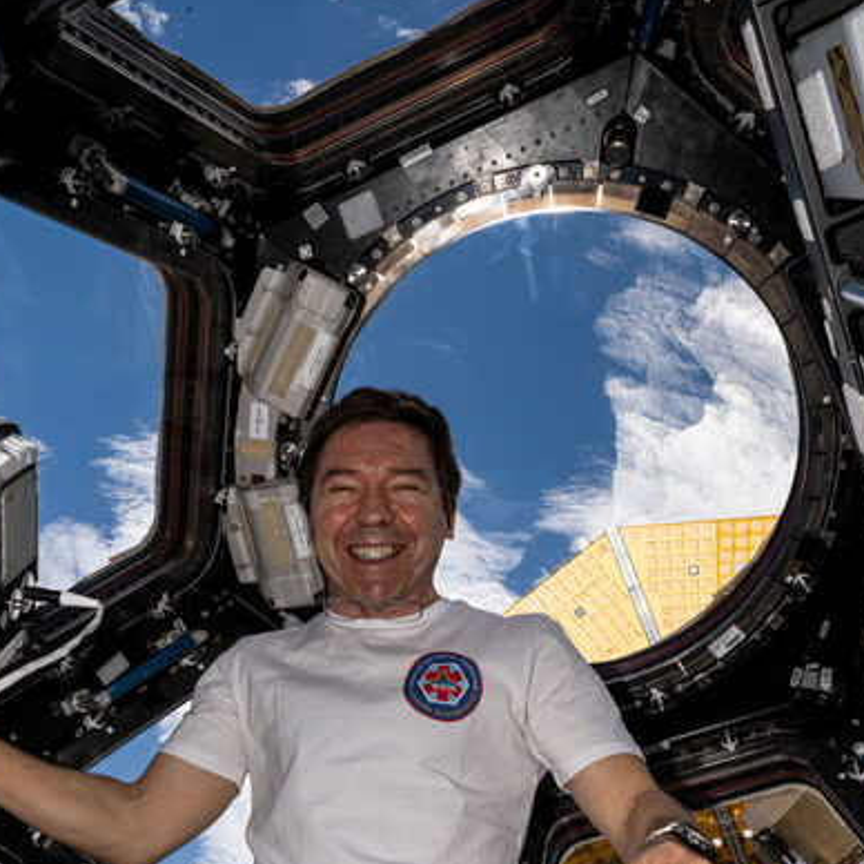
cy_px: 701
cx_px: 348
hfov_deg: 39.9
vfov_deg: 38.4
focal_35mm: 42
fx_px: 1186
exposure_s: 1/160
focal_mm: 24
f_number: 22
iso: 400
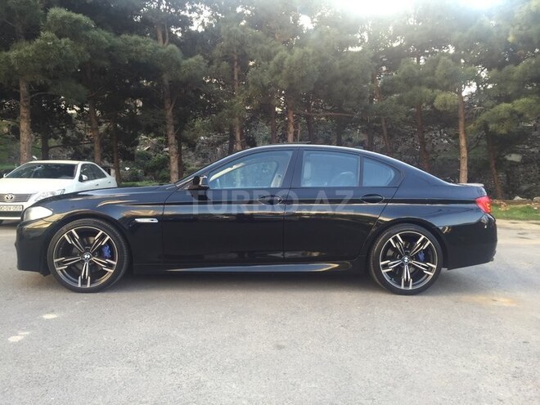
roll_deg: -2.3
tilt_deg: -2.8
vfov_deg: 48.2
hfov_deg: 61.7
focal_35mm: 29
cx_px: 270
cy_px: 202
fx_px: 452
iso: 40
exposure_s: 1/100
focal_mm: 4.15
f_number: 2.2
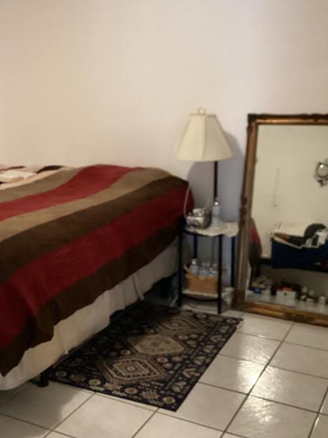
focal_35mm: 43
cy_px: 194
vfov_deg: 43.8
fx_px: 544
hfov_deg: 33.6
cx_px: 151
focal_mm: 3.3
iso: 640
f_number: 2.4
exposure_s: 1/24
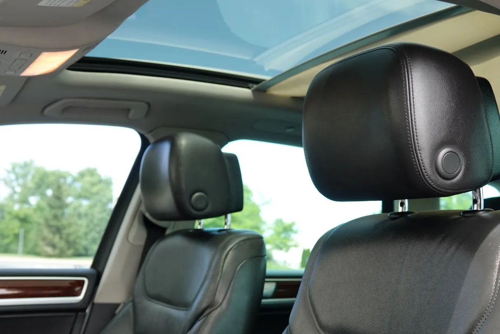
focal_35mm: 54
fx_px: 750
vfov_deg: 25.1
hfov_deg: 36.9
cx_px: 250
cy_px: 167
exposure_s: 1/60
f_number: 3.2
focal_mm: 19.68
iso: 125
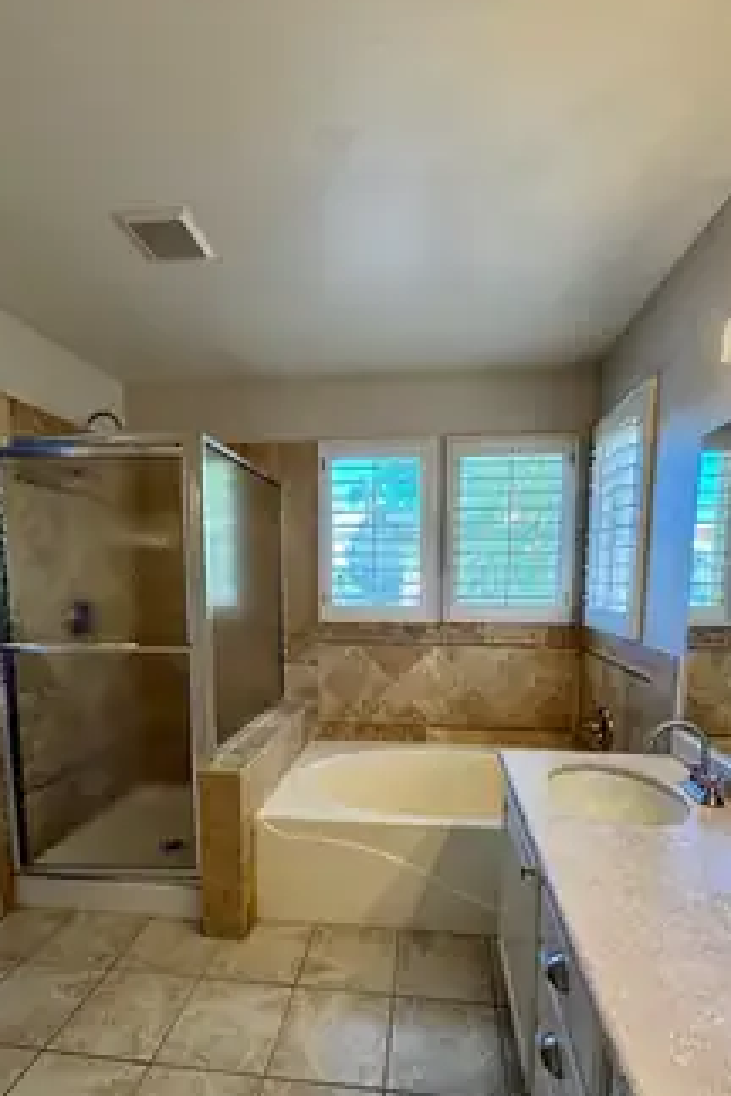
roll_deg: -0.6
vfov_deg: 89.1
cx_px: 366
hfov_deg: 67.4
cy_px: 646
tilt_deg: -7.0
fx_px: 548
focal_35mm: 18
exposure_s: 1/120
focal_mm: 2.22
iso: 100
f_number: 2.2
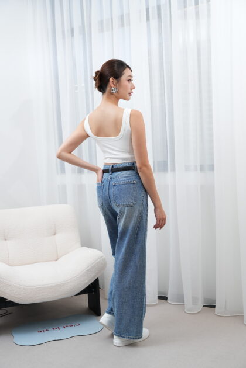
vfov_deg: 47.4
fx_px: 420
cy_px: 184
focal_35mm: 41
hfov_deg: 32.6
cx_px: 123
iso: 250
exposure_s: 1/200
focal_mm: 41
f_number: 5
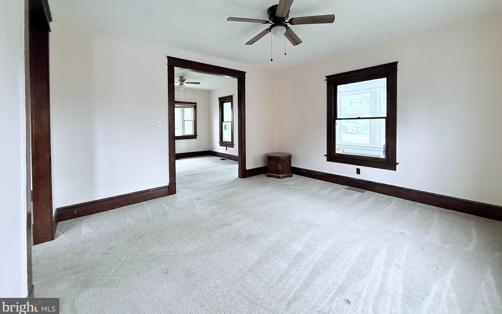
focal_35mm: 15
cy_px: 128
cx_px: 251
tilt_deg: +0.2
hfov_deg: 101.5
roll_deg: +1.3
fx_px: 205
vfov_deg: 74.1
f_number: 2.2
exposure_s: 1/60
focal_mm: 2.22
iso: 500
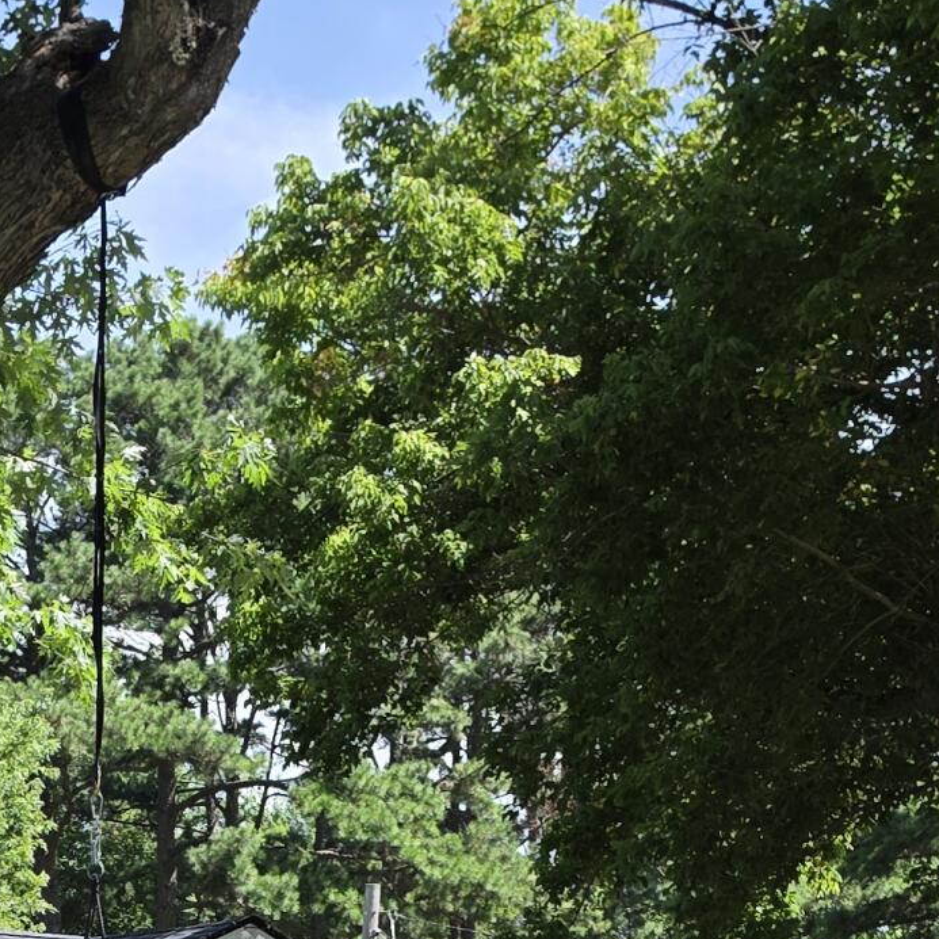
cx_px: 142
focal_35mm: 88
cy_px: 1367
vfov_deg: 17.8
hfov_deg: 19.5
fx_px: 2701
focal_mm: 6.5
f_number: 1.4
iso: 64
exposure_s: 1/2005
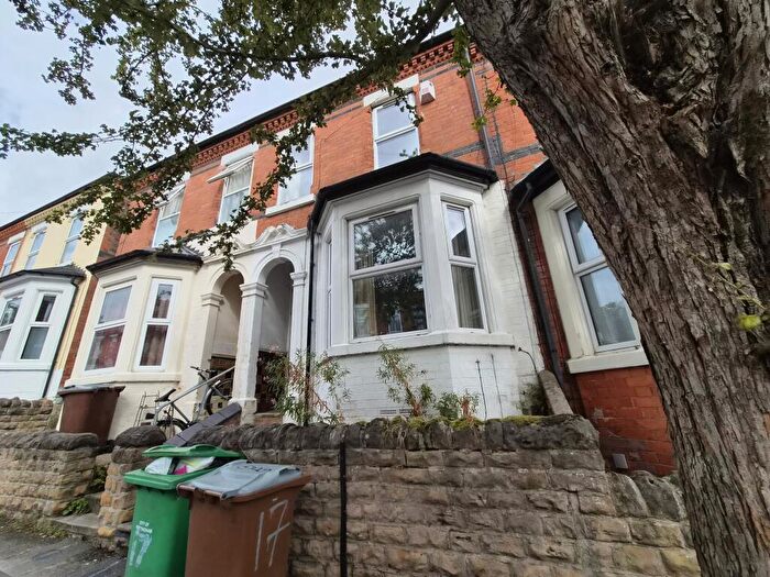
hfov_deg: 106.2
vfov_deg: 89.9
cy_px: 288
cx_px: 385
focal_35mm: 13
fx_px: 289
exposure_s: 1/1996
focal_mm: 2.2
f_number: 2.2
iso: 100
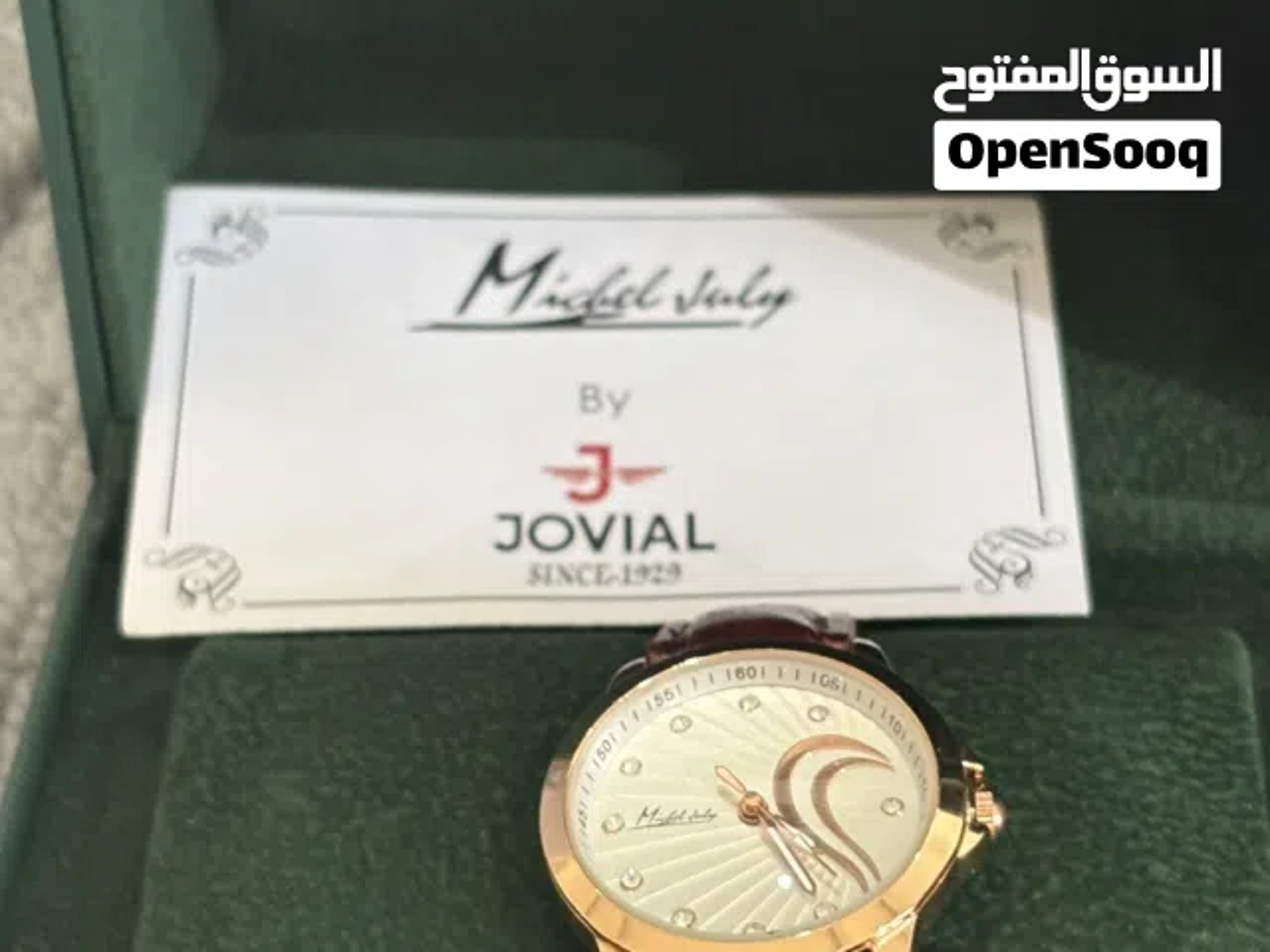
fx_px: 1908
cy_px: 476
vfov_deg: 28.0
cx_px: 635
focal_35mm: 52
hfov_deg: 36.8
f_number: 1.6
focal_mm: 5.96
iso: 160
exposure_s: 1/40
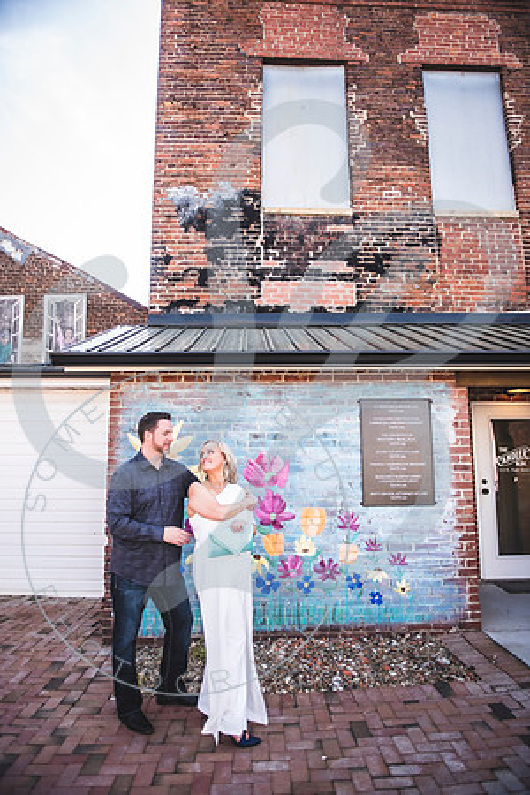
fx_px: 530
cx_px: 265
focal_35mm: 24
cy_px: 398
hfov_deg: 53.1
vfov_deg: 73.7
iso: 100
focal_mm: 24
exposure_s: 1/400
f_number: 2.8
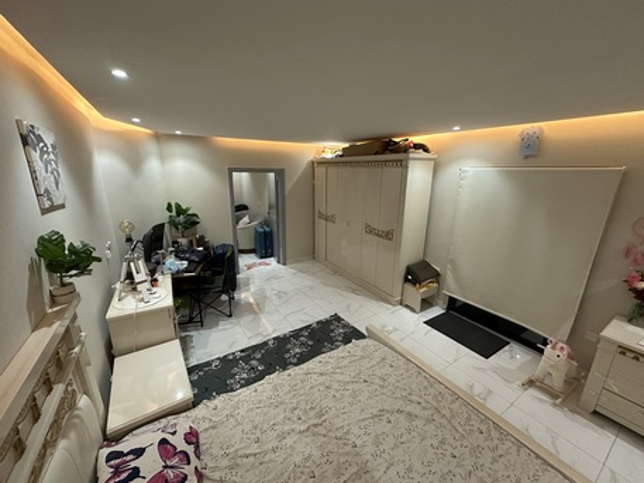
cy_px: 242
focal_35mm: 14
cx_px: 322
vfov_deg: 85.7
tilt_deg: -16.2
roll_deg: -0.9
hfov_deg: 102.0
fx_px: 261
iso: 400
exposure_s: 1/60
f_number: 2.2
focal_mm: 2.22
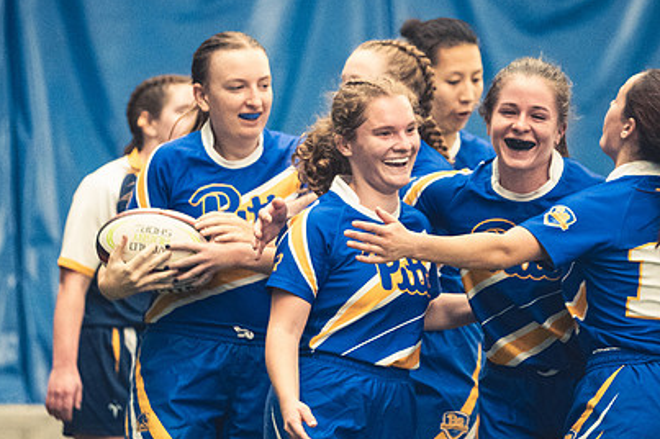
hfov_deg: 4.8
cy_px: 257
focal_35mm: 432
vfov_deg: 3.2
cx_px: 323
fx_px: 7913
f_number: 2.8
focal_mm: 200
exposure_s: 1/500
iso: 12800
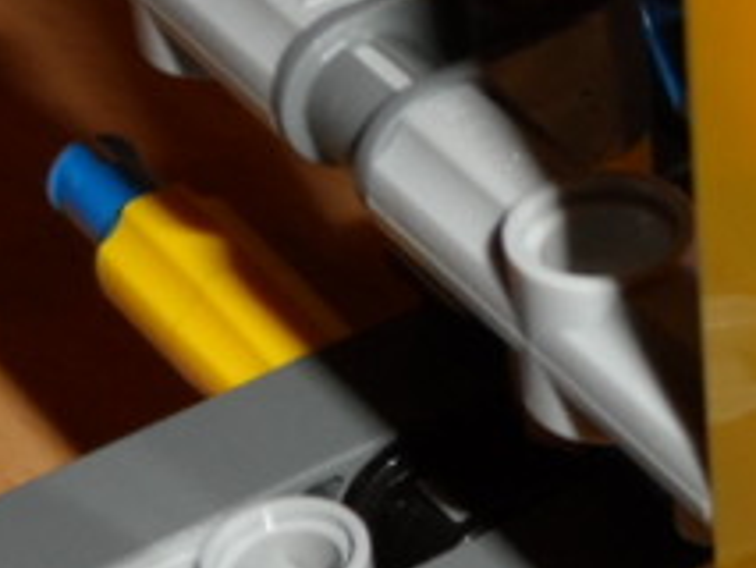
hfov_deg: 10.9
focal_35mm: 173
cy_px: 215
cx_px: 1182
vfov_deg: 8.6
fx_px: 3780
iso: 100
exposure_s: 1/45
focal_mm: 6.8
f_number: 3.7
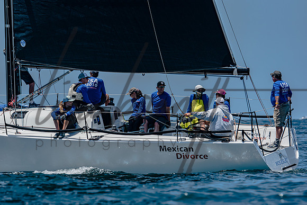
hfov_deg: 5.1
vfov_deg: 3.4
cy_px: 102
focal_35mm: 405
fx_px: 3454
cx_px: 154
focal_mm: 270
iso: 200
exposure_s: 1/1600
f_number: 5.6
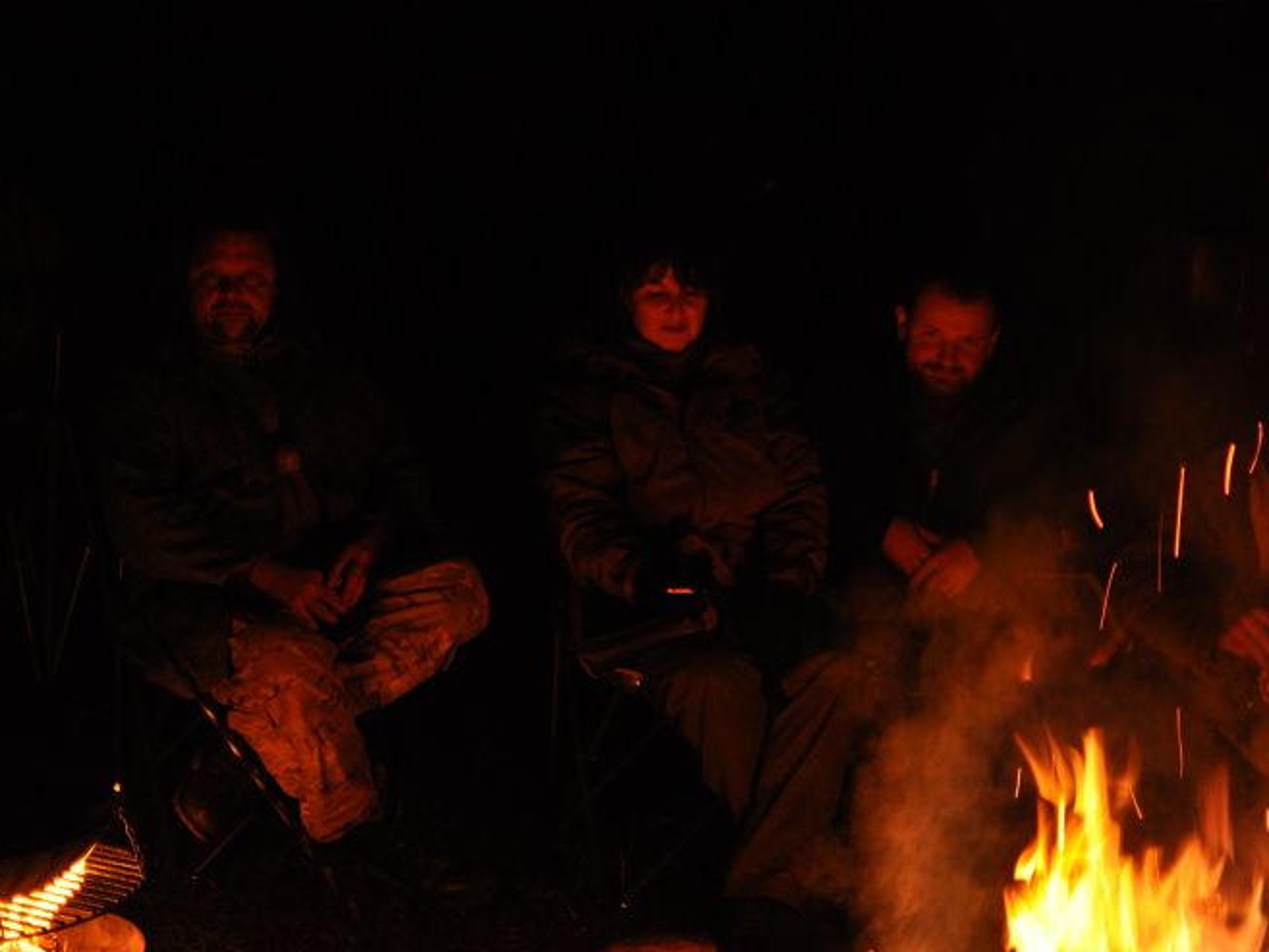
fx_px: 2110
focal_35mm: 58
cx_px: 695
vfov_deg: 25.4
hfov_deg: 33.4
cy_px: 475
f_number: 1.8
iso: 800
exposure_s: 1/50
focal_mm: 35
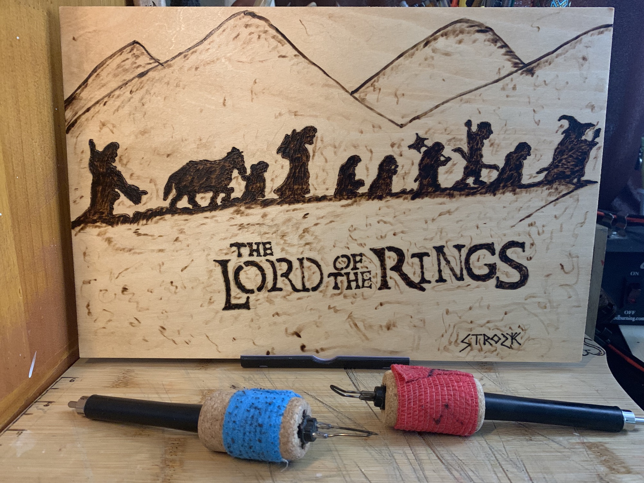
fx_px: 484
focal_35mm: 26
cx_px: 322
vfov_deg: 53.1
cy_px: 242
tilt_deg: -11.0
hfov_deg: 67.3
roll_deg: -1.6
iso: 400
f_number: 1.8
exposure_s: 1/35
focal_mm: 4.25
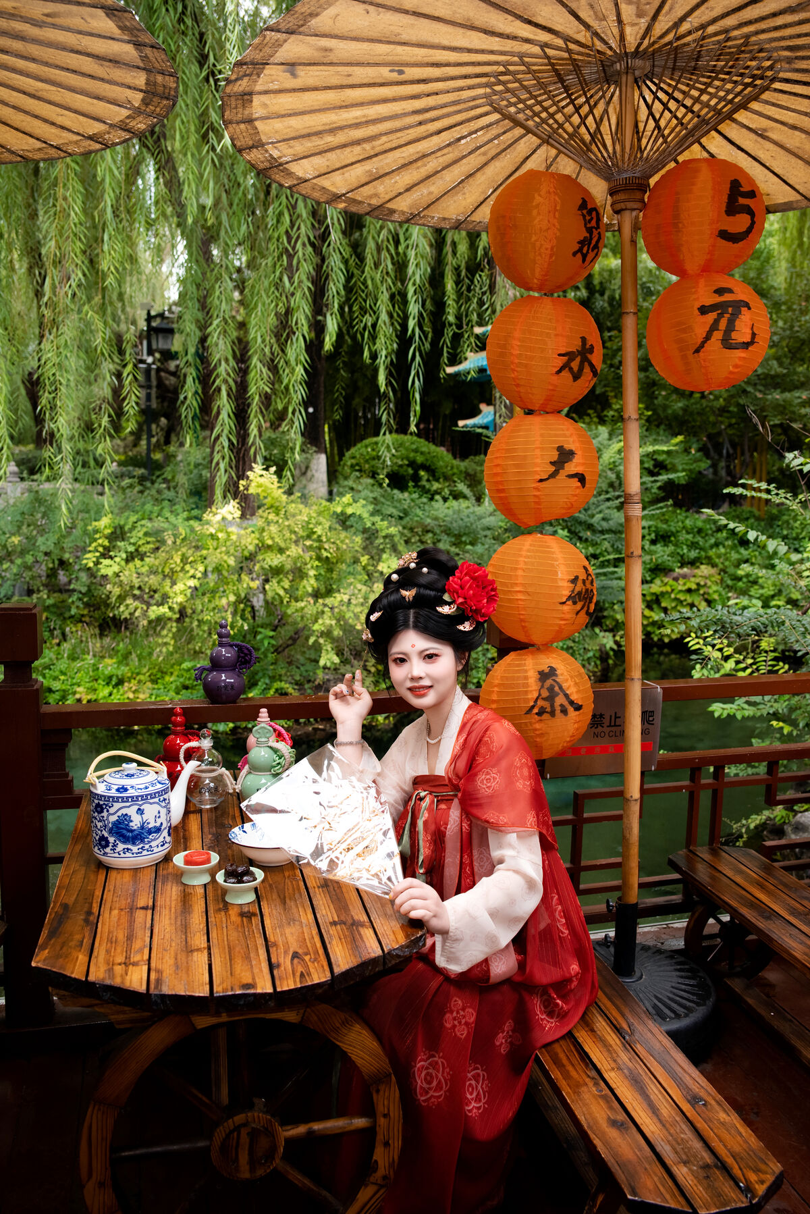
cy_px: 607
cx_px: 405
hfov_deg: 45.0
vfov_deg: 63.6
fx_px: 978
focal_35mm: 29
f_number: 4
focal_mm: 29
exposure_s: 1/125
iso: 800
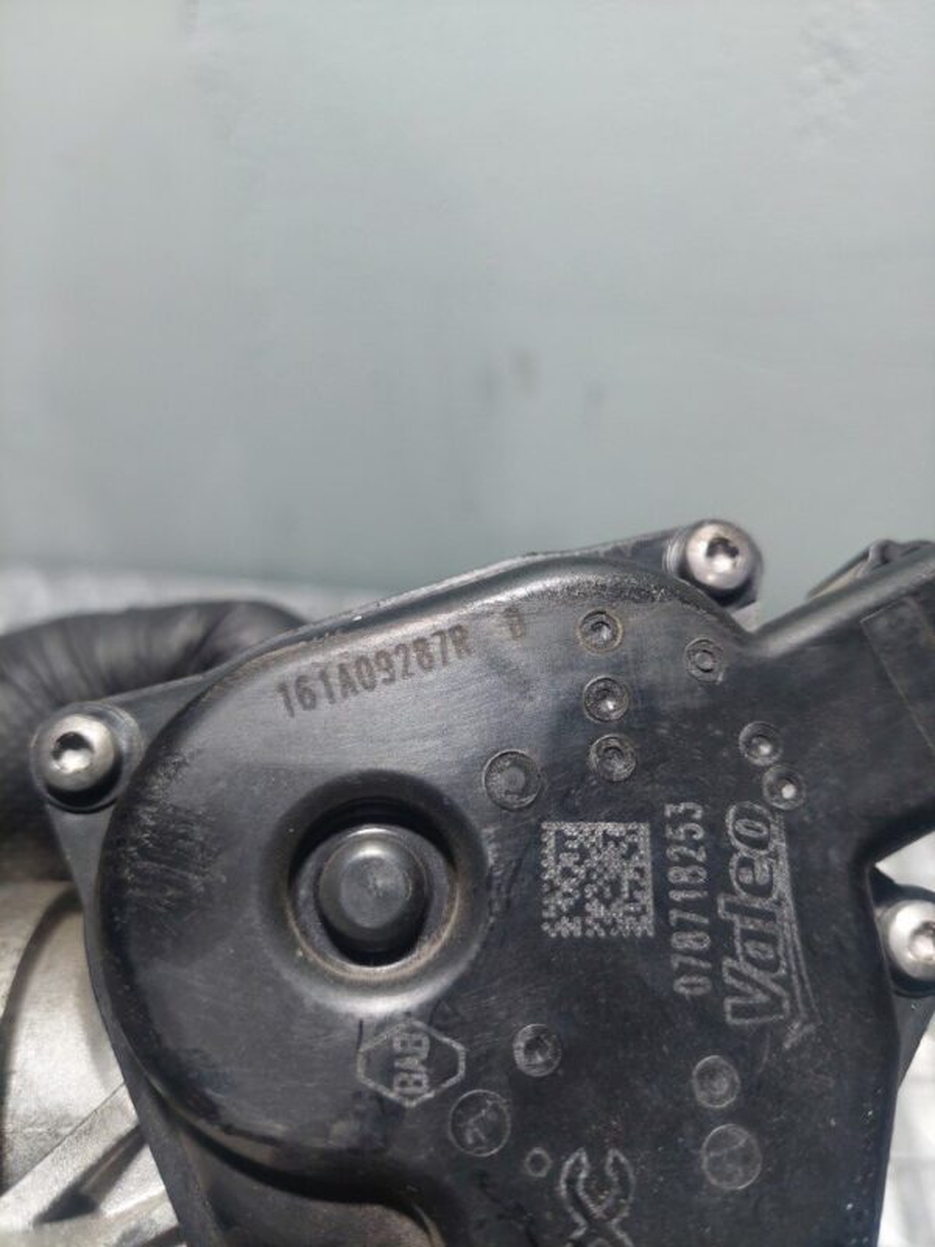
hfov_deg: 54.9
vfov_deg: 69.4
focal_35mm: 25
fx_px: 900
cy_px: 624
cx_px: 468
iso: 100
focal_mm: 5.23
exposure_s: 1/100
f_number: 1.8
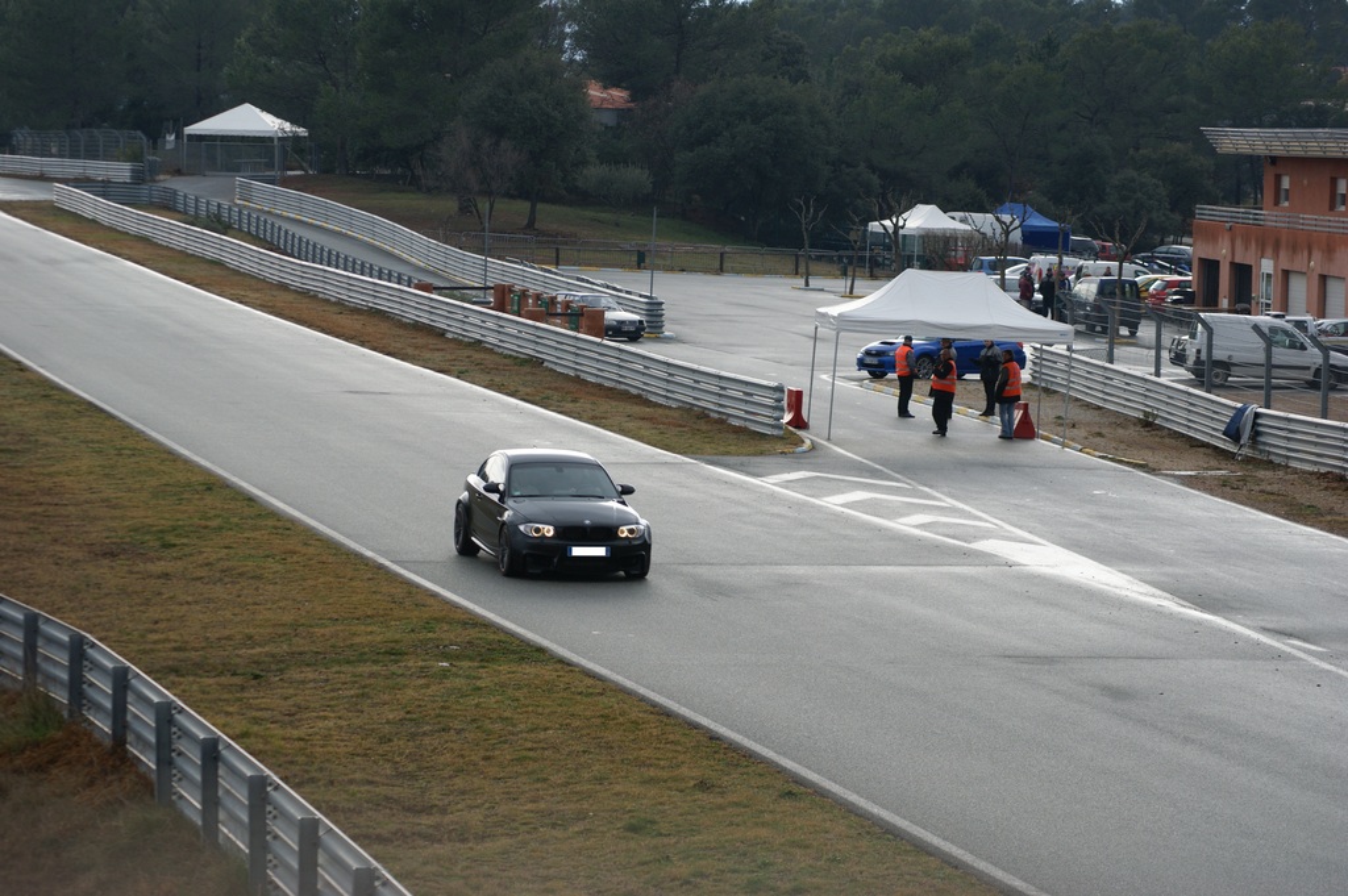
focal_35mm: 112
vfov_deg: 12.2
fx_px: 4209
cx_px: 674
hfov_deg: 18.2
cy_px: 448
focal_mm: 75
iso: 100
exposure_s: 1/320
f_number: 5.6
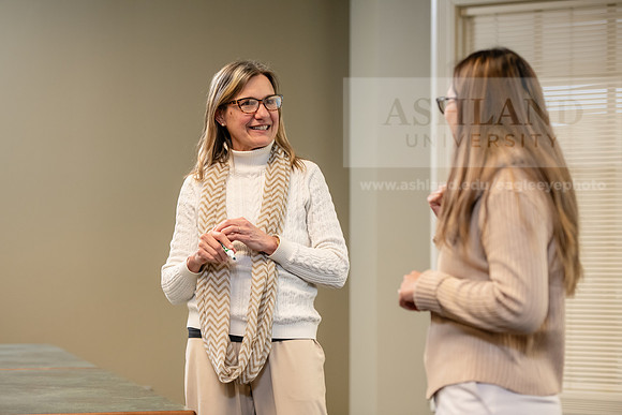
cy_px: 208
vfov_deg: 14.0
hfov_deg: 20.8
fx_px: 1694
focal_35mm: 98
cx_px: 311
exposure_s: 1/160
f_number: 3.2
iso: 1250
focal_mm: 98
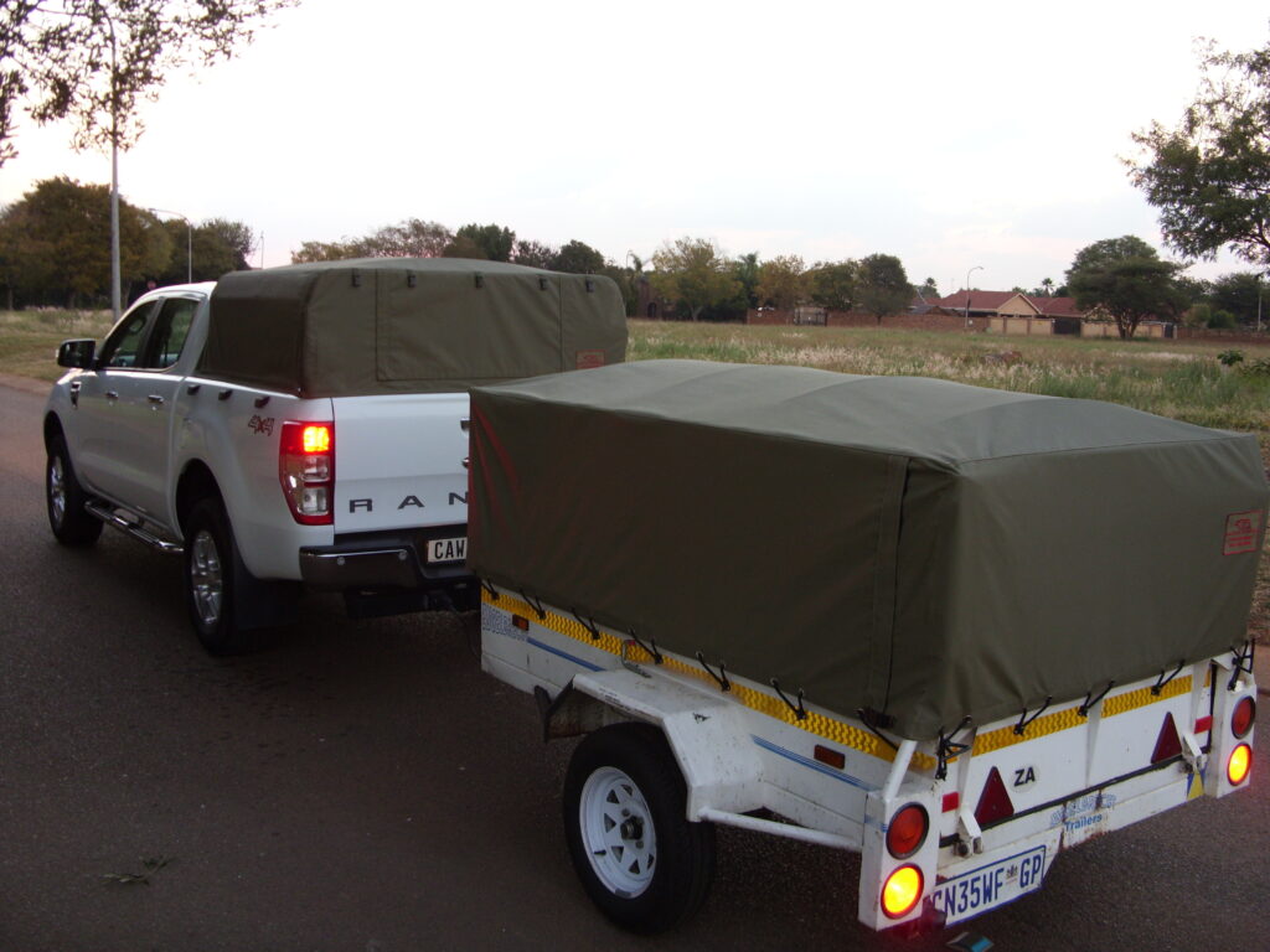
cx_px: 635
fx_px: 1394
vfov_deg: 37.7
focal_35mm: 38
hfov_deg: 49.0
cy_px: 476
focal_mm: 6.3
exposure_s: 1/30
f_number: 2.8
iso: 100
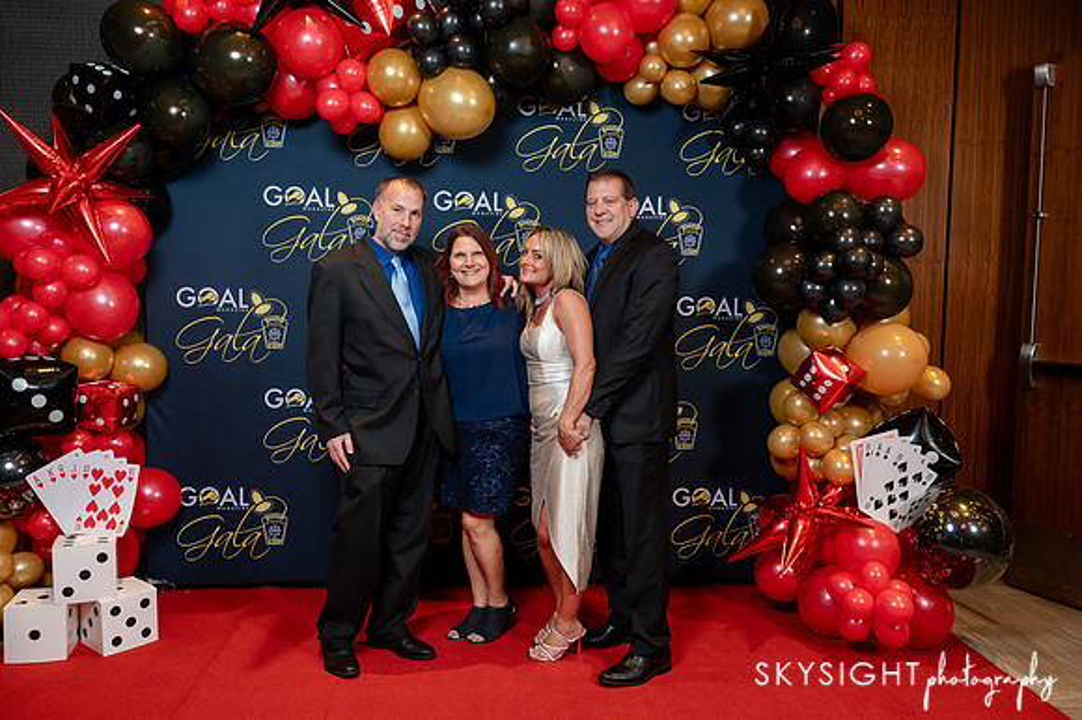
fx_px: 857
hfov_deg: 64.5
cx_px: 541
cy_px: 360
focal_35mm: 29
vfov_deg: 45.6
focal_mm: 28
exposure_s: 1/200
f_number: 4.5
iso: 1250
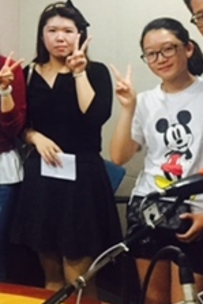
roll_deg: -2.2
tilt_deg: -2.2
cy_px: 48
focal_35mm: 81
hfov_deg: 16.2
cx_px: -46
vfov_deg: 24.5
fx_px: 684
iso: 250
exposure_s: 1/30
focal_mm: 4.15
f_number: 2.2
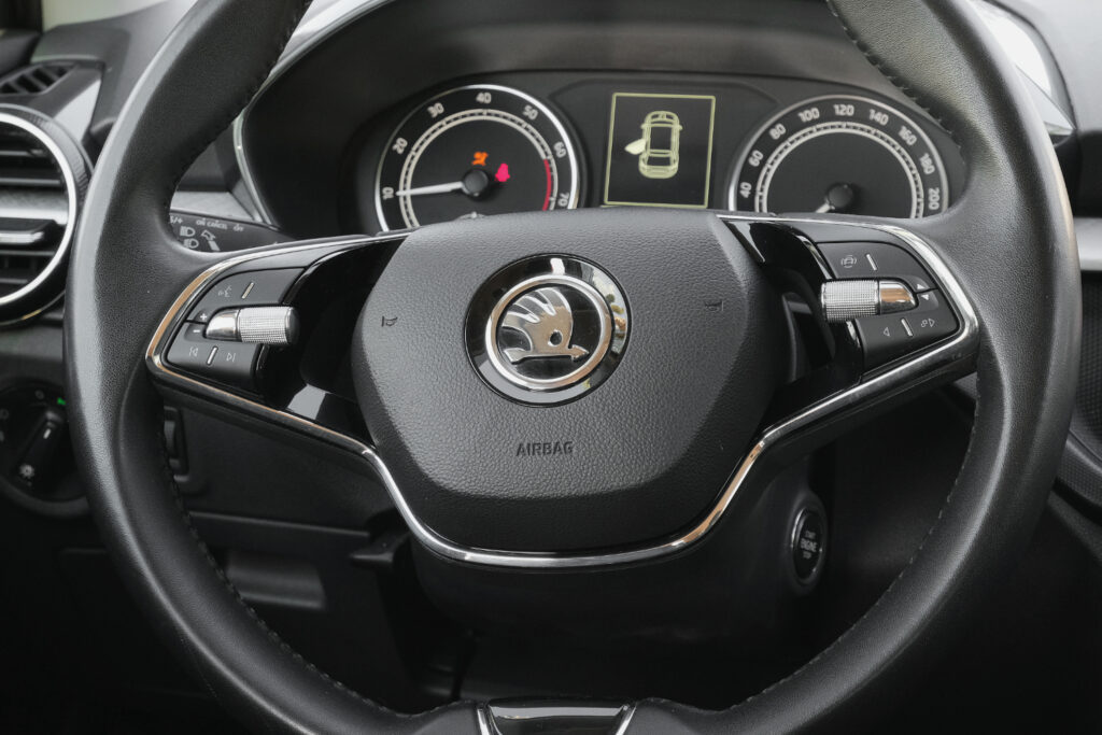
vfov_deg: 20.0
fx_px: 2082
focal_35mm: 68
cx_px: 551
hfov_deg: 29.7
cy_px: 368
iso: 2000
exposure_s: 1/80
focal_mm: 45
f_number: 8
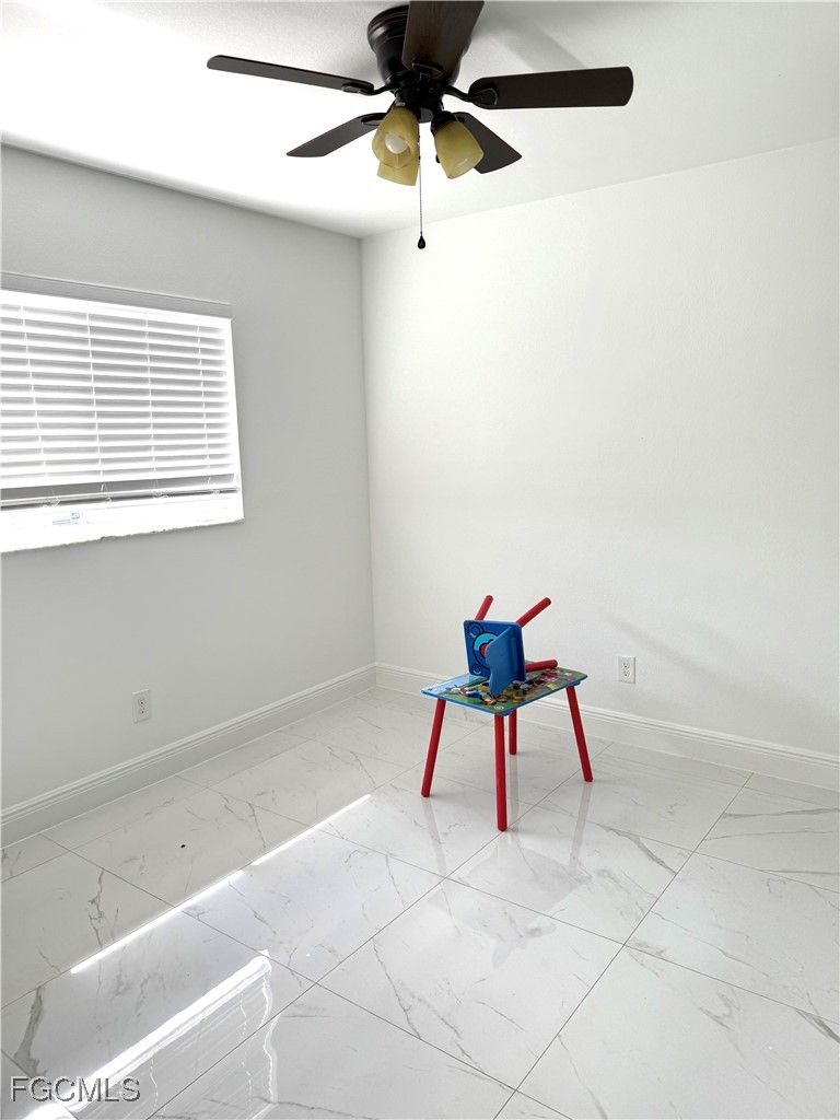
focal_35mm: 24
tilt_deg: -6.3
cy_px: 560
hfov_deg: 56.8
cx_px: 420
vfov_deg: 71.6
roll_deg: +1.1
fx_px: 777
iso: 100
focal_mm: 6.76
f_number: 1.78
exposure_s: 1/280
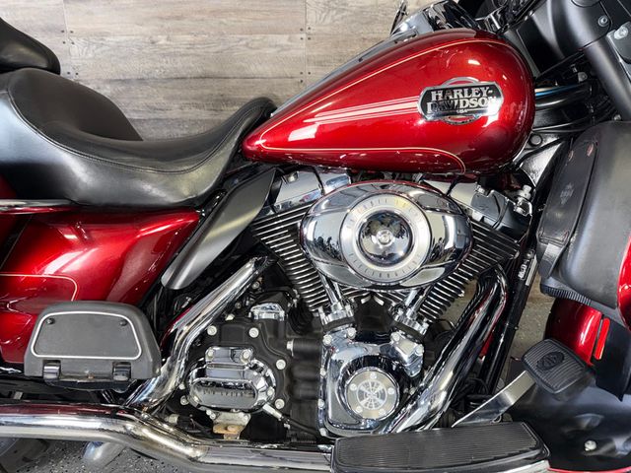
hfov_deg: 71.6
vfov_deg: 56.8
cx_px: 316
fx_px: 437
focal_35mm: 24
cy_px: 236
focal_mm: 6.76
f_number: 1.78
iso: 64
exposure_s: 1/16
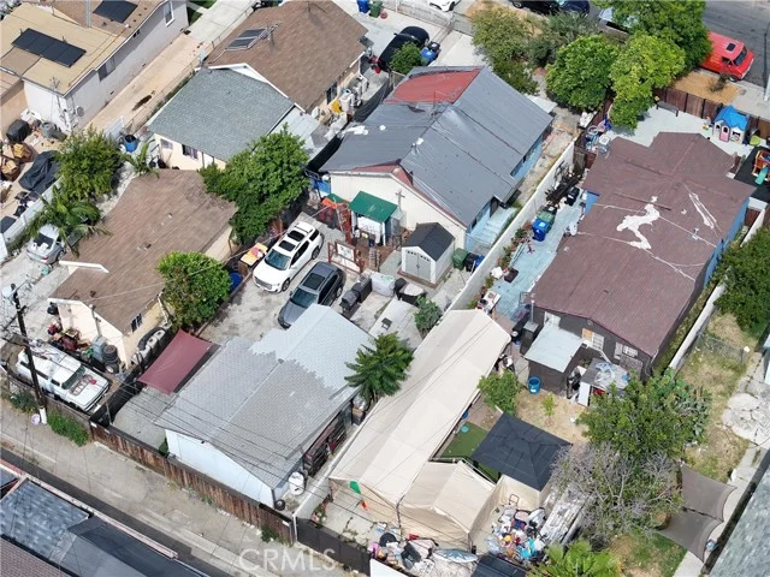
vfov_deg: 21.0
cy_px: 288
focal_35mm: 70
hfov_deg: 27.8
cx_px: 385
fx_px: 1557
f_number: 2.8
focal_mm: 19.35
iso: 100
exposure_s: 1/1250
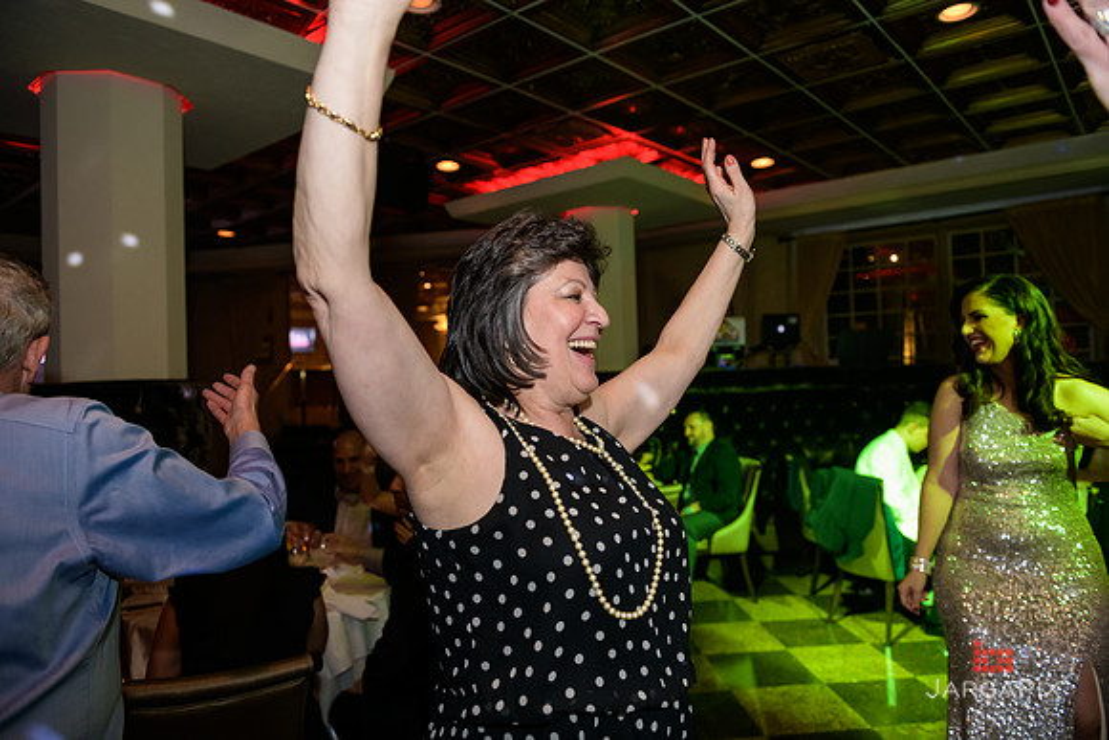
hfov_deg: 73.7
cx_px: 554
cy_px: 370
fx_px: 739
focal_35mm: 24
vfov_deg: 53.2
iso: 1600
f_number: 3.2
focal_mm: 24
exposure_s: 1/125
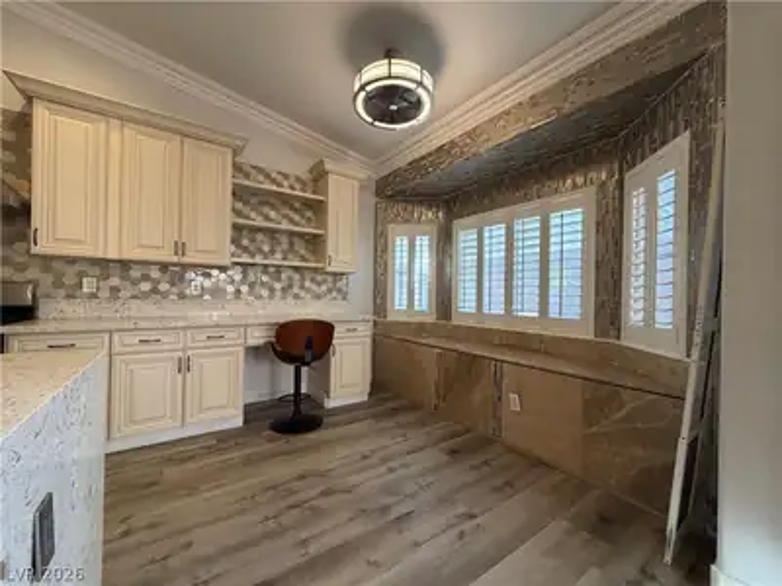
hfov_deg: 102.1
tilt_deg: +0.4
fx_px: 316
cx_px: 391
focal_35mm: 14
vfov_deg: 85.7
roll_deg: -0.5
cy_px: 293
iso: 200
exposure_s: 1/60
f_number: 2.2
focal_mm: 2.22
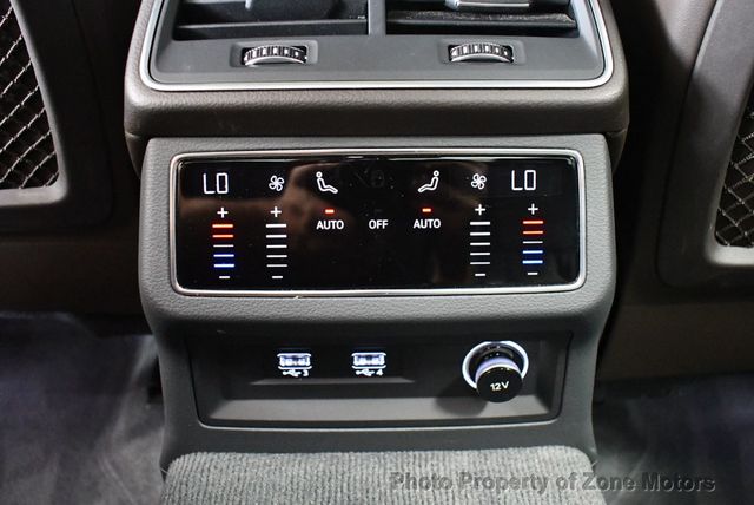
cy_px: 252
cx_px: 377
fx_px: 755
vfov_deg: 36.9
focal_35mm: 36
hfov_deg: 53.1
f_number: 3.5
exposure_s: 1/60
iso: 8000
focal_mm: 18
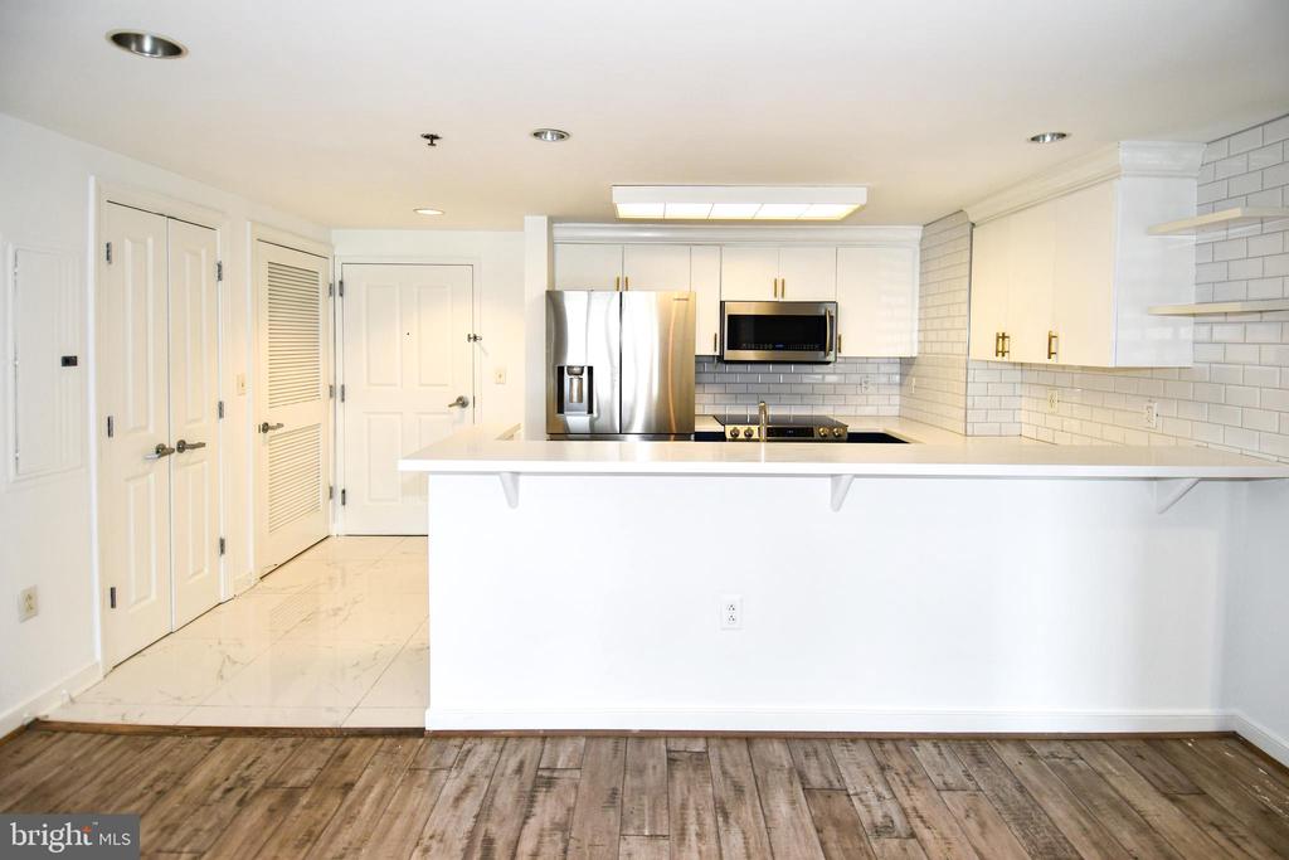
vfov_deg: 67.4
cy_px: 430
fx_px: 645
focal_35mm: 18
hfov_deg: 90.0
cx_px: 644
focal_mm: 12
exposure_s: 1/60
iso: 220
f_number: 4
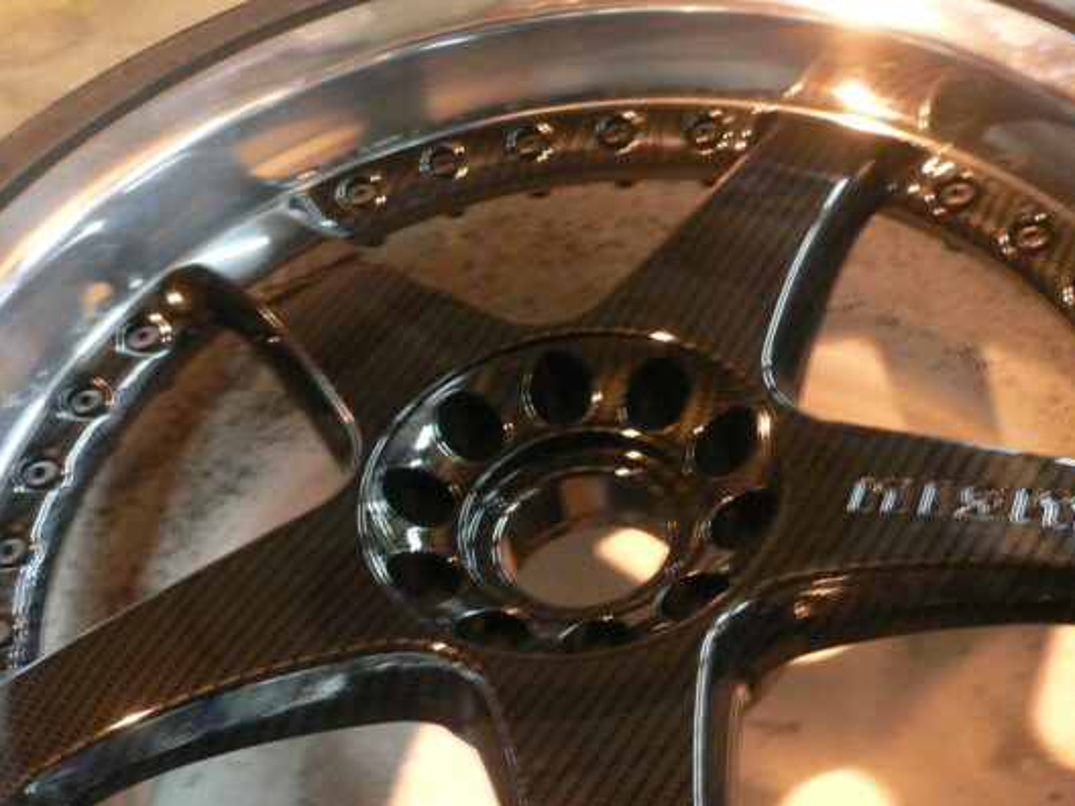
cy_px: 545
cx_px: 582
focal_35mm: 53
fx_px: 1646
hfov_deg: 36.1
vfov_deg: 27.3
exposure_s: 1/8
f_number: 2.8
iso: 200
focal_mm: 5.8
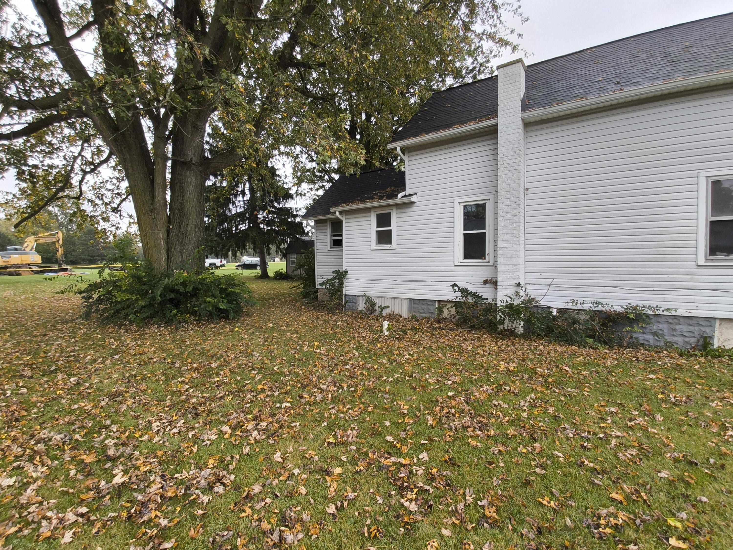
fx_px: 339
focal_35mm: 16
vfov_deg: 78.1
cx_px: 366
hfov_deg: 94.5
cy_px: 275
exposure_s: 1/100
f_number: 2.2
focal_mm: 1.46
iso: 40
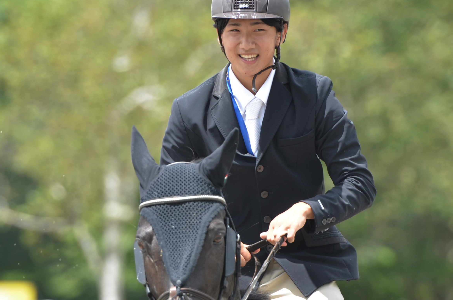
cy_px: 196
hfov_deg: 3.8
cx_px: 259
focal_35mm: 547
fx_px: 6868
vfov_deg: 2.5
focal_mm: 200
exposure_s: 1/800
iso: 160
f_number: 3.5
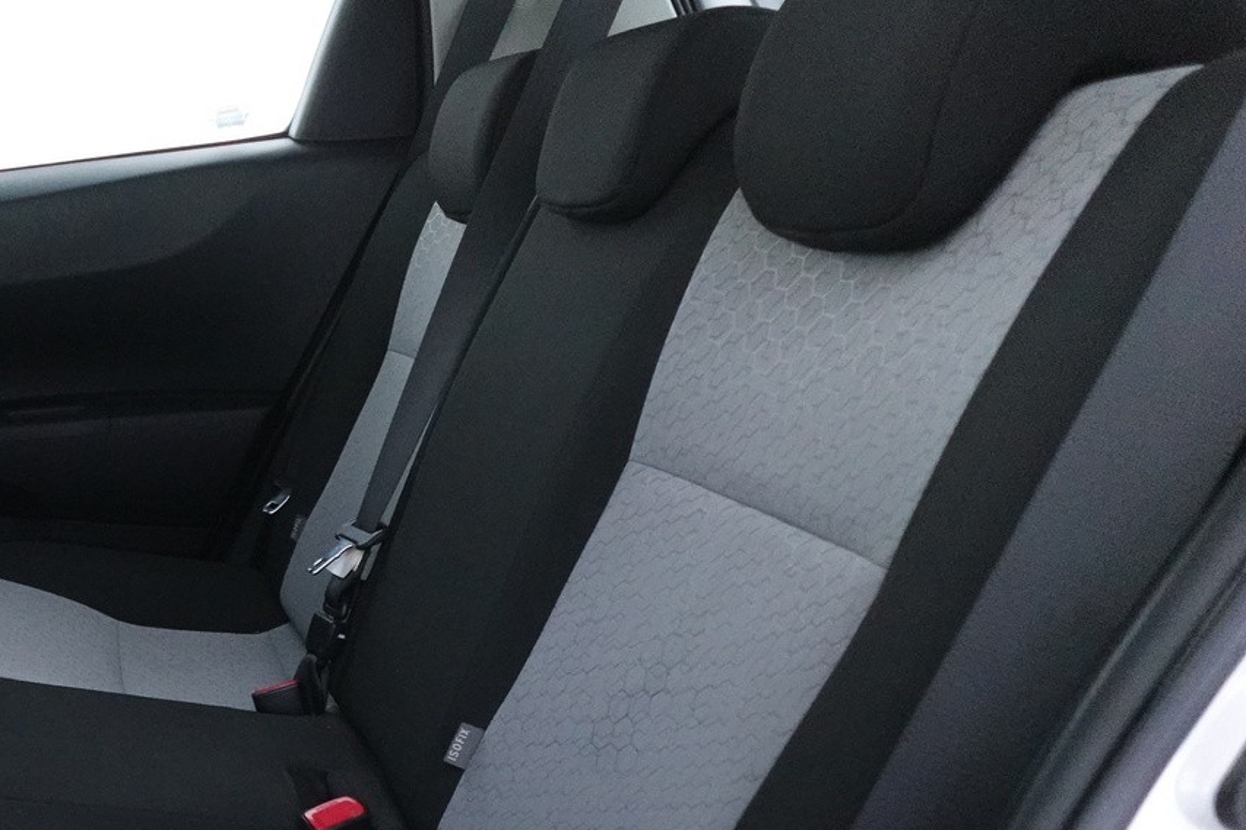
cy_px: 729
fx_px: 1315
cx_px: 139
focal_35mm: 38
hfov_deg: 46.1
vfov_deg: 33.4
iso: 2500
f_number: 2
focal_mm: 7.6
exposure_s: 1/80
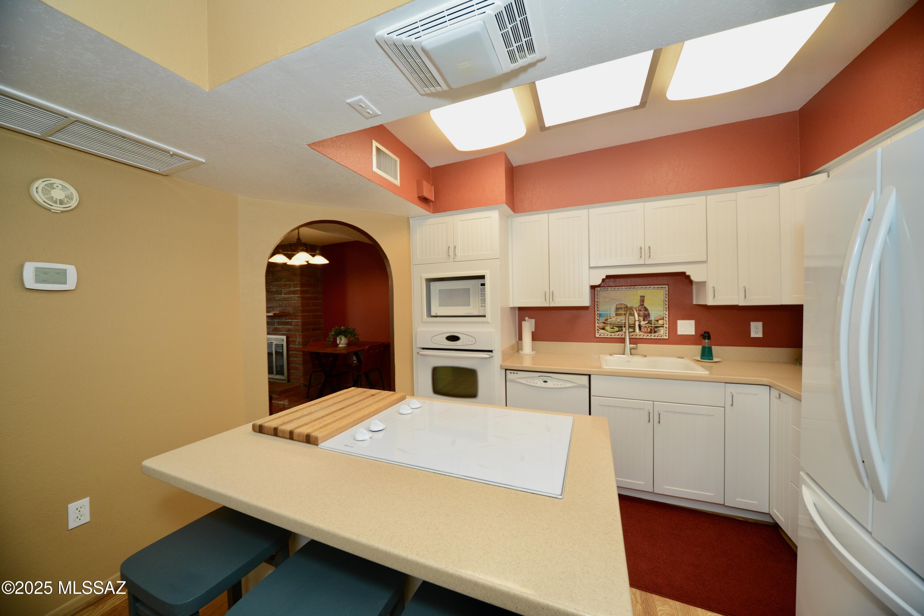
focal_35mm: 12
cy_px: 308
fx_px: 308
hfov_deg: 112.6
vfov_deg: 90.0
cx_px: 462
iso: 800
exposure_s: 1/60
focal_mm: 12
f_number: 7.1
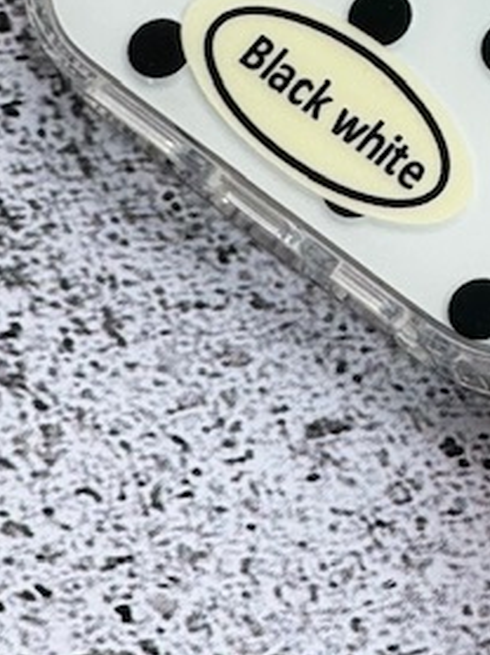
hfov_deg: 4.1
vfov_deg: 5.6
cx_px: 1070
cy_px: -28
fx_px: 6710
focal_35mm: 355
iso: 25
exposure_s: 1/191
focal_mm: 9
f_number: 2.8
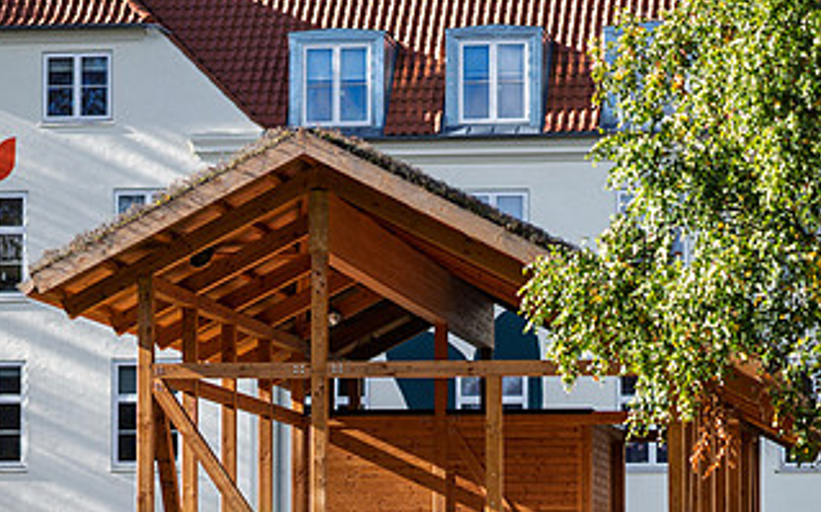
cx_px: 301
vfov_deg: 8.0
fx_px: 3645
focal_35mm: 163
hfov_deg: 12.8
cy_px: 377
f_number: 1.4
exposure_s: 1/2500
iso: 64
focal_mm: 85
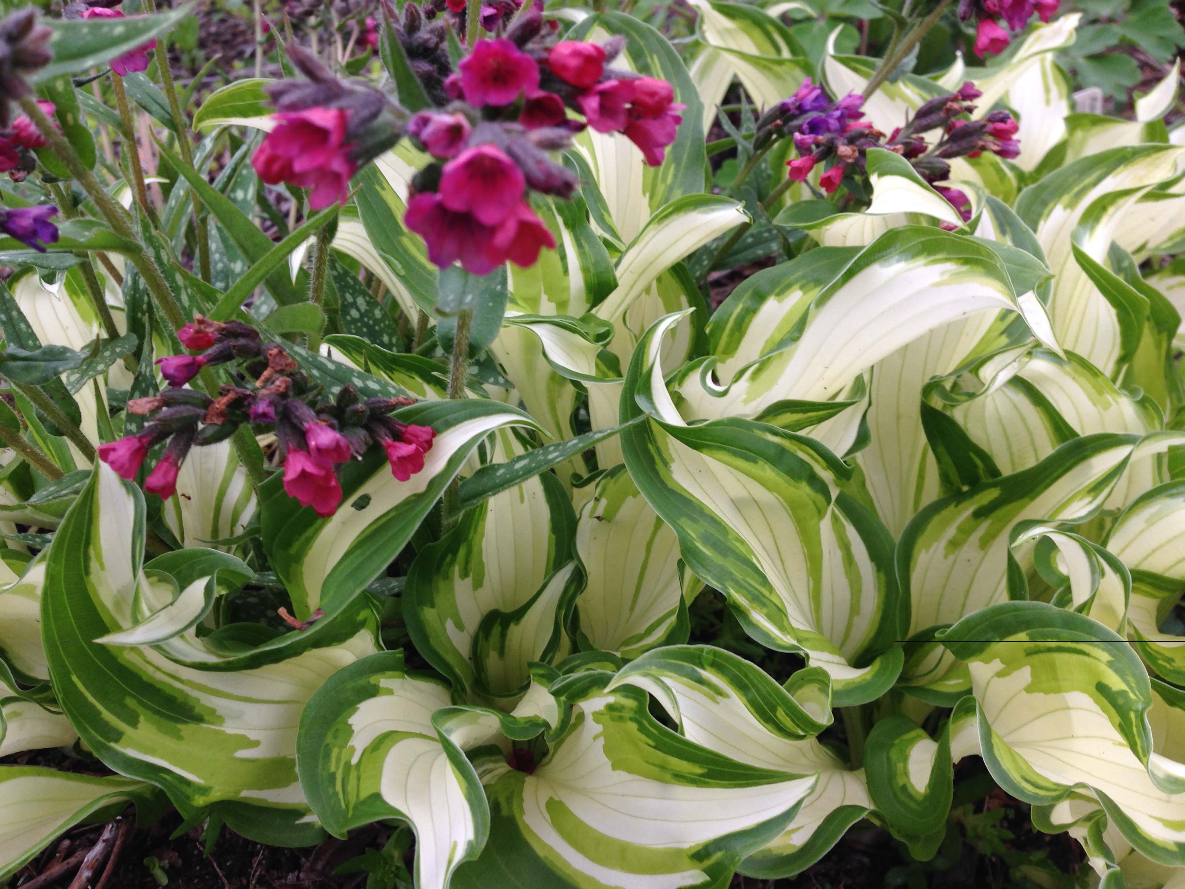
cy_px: 444
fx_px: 1130
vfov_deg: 42.9
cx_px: 592
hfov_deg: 55.4
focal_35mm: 33
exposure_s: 1/60
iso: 50
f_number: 2.4
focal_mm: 4.12
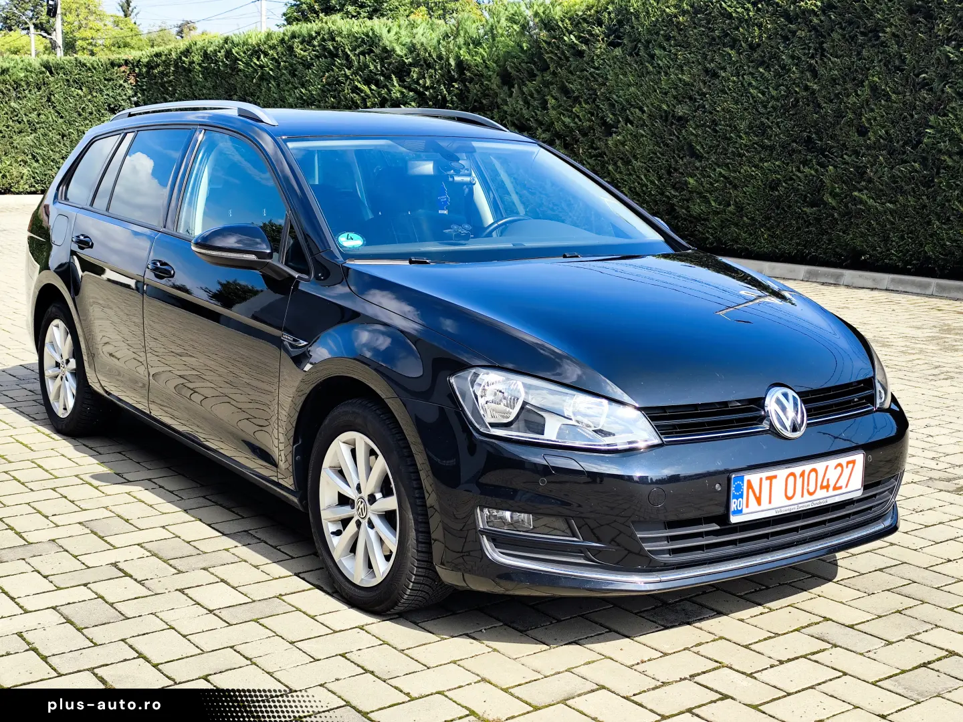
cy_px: 361
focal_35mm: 46
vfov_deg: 31.5
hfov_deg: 41.2
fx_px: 1280
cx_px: 482
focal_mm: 6.14
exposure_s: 1/586
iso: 50
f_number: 1.65
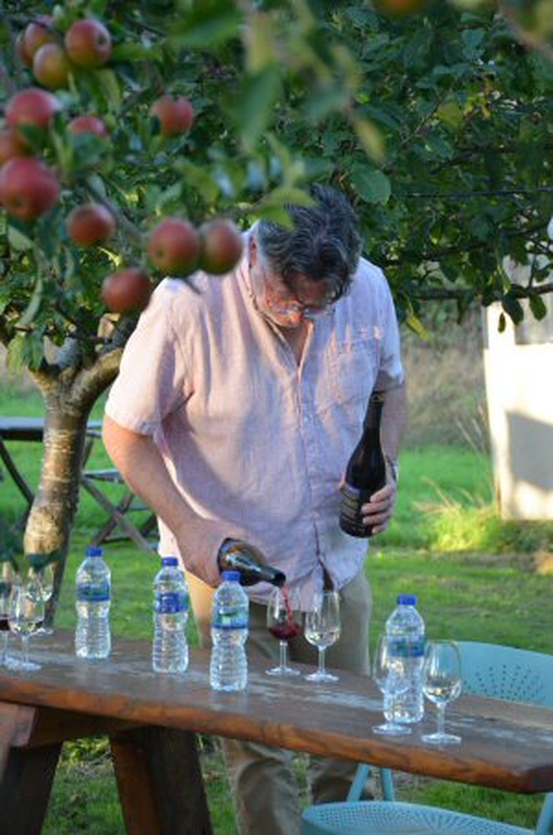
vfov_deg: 17.1
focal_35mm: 120
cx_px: 276
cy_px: 418
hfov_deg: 11.4
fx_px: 2778
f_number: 5.6
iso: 1400
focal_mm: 80
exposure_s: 1/250
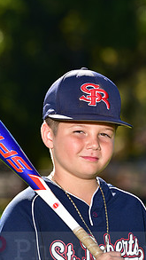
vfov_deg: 5.2
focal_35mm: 415
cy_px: 244
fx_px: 2854
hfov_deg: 2.9
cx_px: 78
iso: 80
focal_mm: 200
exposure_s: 1/250
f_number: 5.6
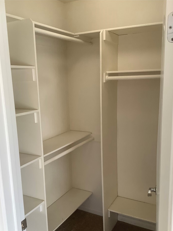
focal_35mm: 34
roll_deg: +2.8
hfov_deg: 41.8
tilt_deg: -10.2
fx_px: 227
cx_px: 88
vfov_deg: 53.9
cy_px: 126
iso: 80
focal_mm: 3.3
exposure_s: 1/60
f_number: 2.4
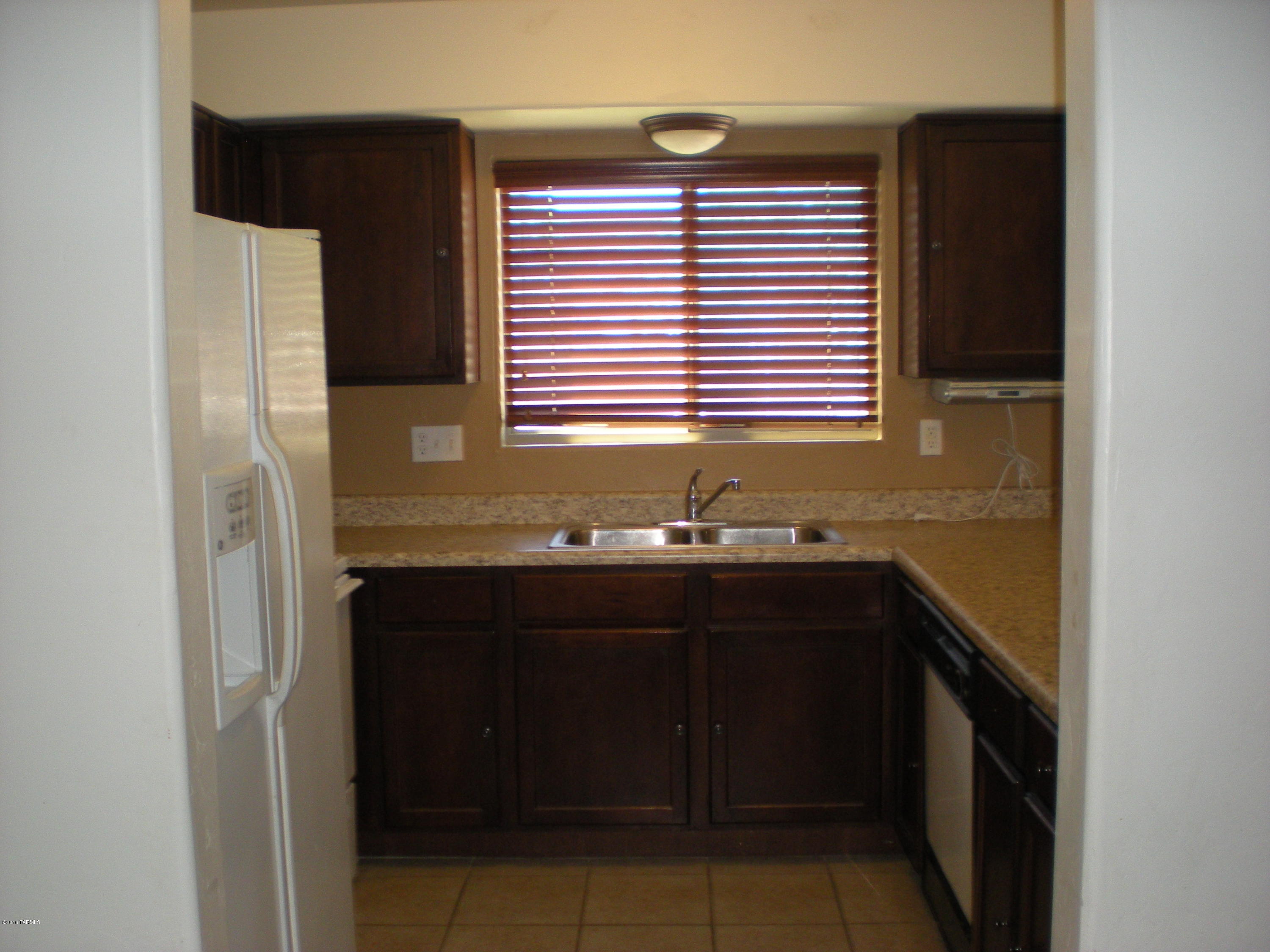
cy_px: 476
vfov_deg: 37.7
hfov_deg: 49.0
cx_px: 635
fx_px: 1394
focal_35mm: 38
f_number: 3.1
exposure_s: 1/30
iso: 157
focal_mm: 6.3
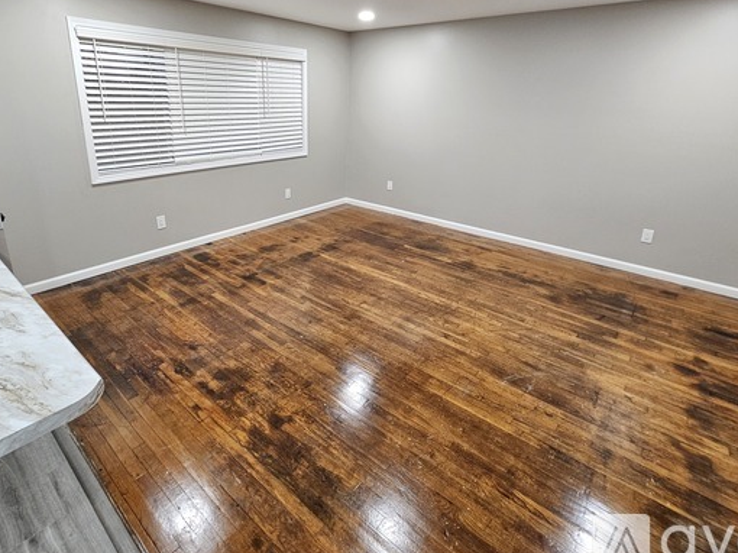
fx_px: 362
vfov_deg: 73.5
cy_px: 210
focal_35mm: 17
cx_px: 344
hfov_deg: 90.9
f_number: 2.2
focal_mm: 2.2
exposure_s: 1/40
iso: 320
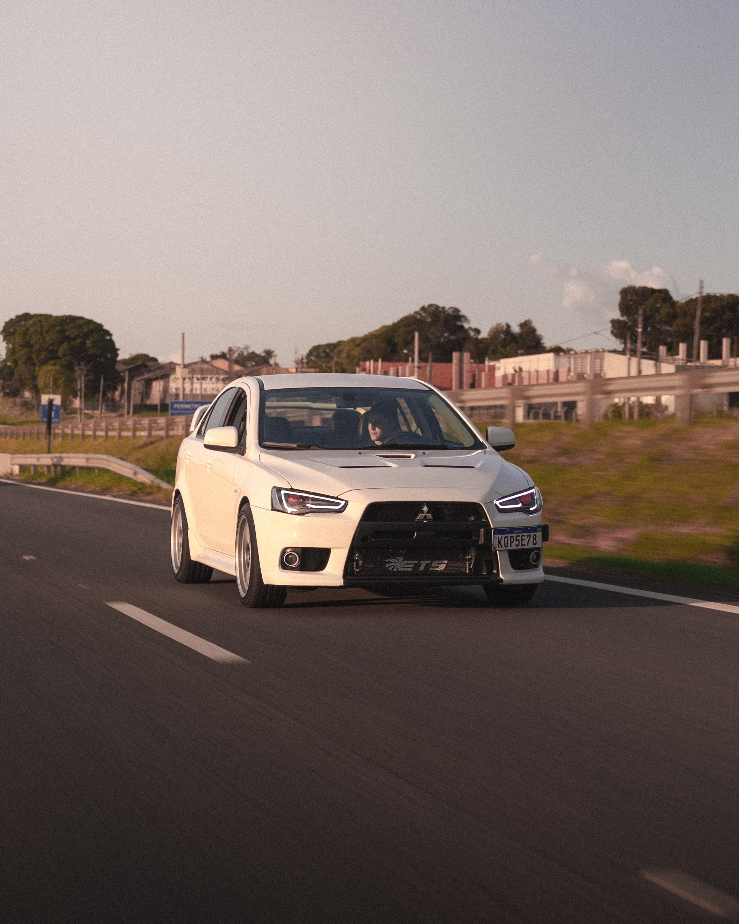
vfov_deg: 22.2
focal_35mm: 86
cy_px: 491
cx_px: 356
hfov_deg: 17.9
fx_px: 2351
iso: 640
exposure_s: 1/40
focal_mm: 41
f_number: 2.8
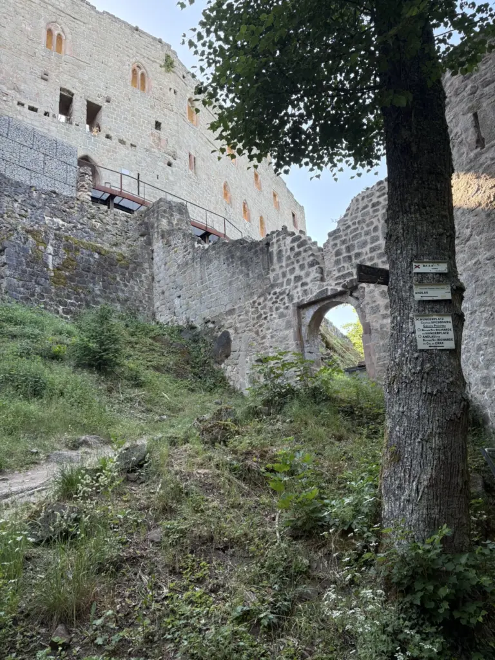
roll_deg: +4.5
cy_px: 330
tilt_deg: +17.5
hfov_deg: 53.1
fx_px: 496
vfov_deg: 67.3
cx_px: 248
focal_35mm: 26
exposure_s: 1/241
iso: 80
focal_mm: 5.96
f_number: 1.6
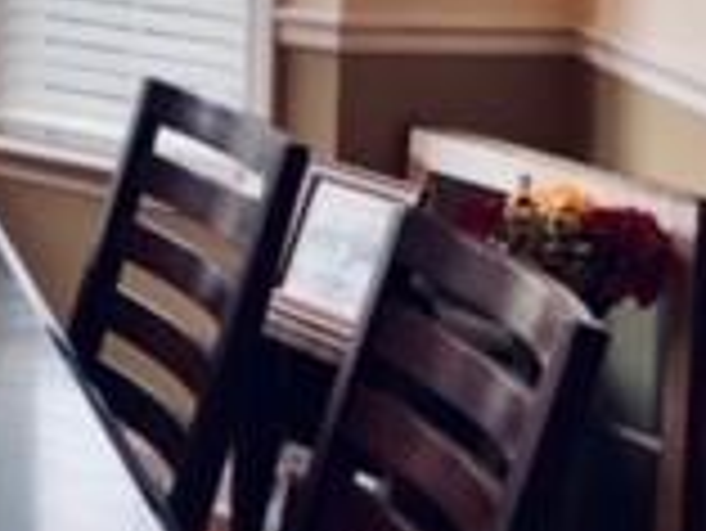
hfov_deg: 15.6
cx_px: -423
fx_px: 2327
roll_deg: +0.4
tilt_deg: -5.0
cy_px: -117
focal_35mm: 114
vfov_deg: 12.7
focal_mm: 4
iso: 32
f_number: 1.8
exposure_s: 1/120
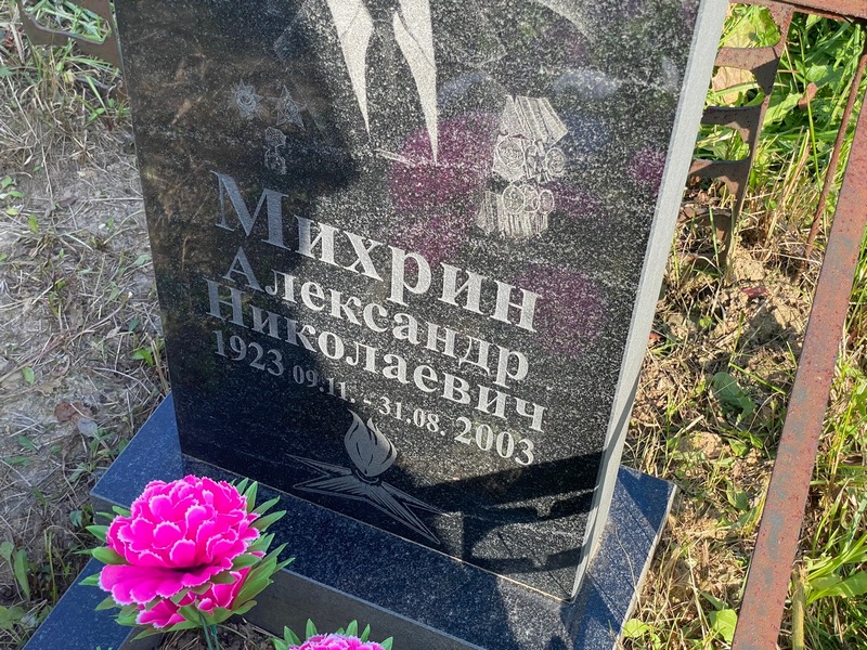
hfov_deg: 36.8
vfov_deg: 28.0
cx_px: 434
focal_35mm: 52
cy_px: 325
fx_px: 1302
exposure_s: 1/322
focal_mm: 6
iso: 20
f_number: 2
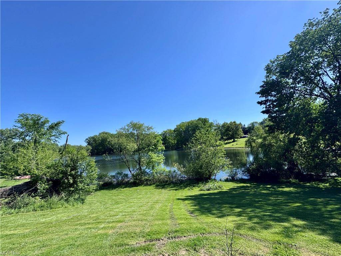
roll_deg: +5.4
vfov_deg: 85.7
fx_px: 138
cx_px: 170
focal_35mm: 14
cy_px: 128
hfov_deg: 102.1
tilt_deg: +7.0
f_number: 2.2
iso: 40
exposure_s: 1/2028
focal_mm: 2.22
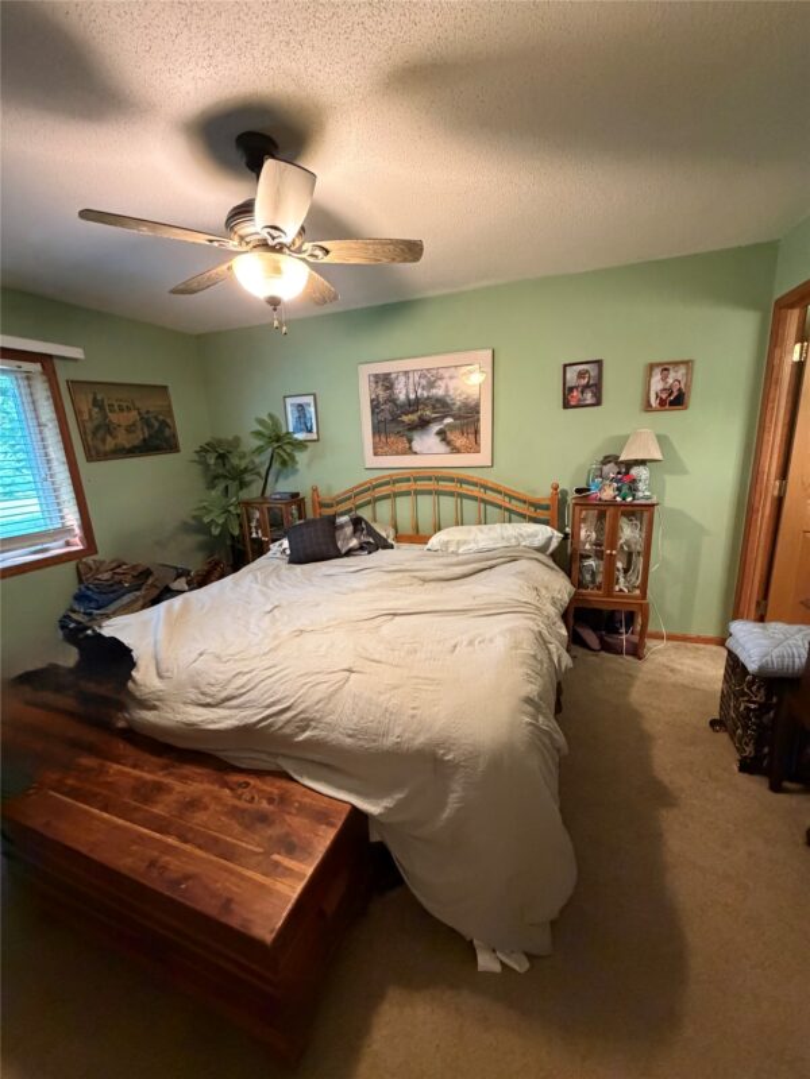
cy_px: 540
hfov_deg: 85.7
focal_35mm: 14
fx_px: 437
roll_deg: +2.4
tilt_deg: -13.6
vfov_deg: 102.1
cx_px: 405
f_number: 2.2
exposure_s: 1/60
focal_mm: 2.22
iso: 1000
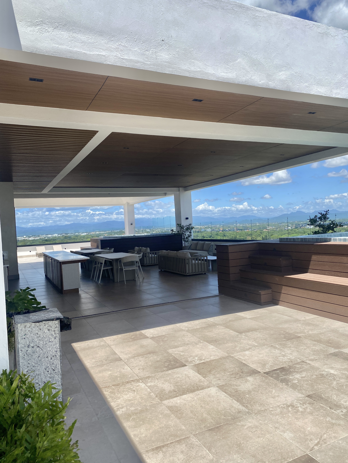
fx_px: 349
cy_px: 232
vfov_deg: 67.3
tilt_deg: +0.6
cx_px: 174
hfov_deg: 53.1
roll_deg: +3.7
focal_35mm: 26
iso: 32
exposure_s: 1/4444
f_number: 1.8
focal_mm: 4.25
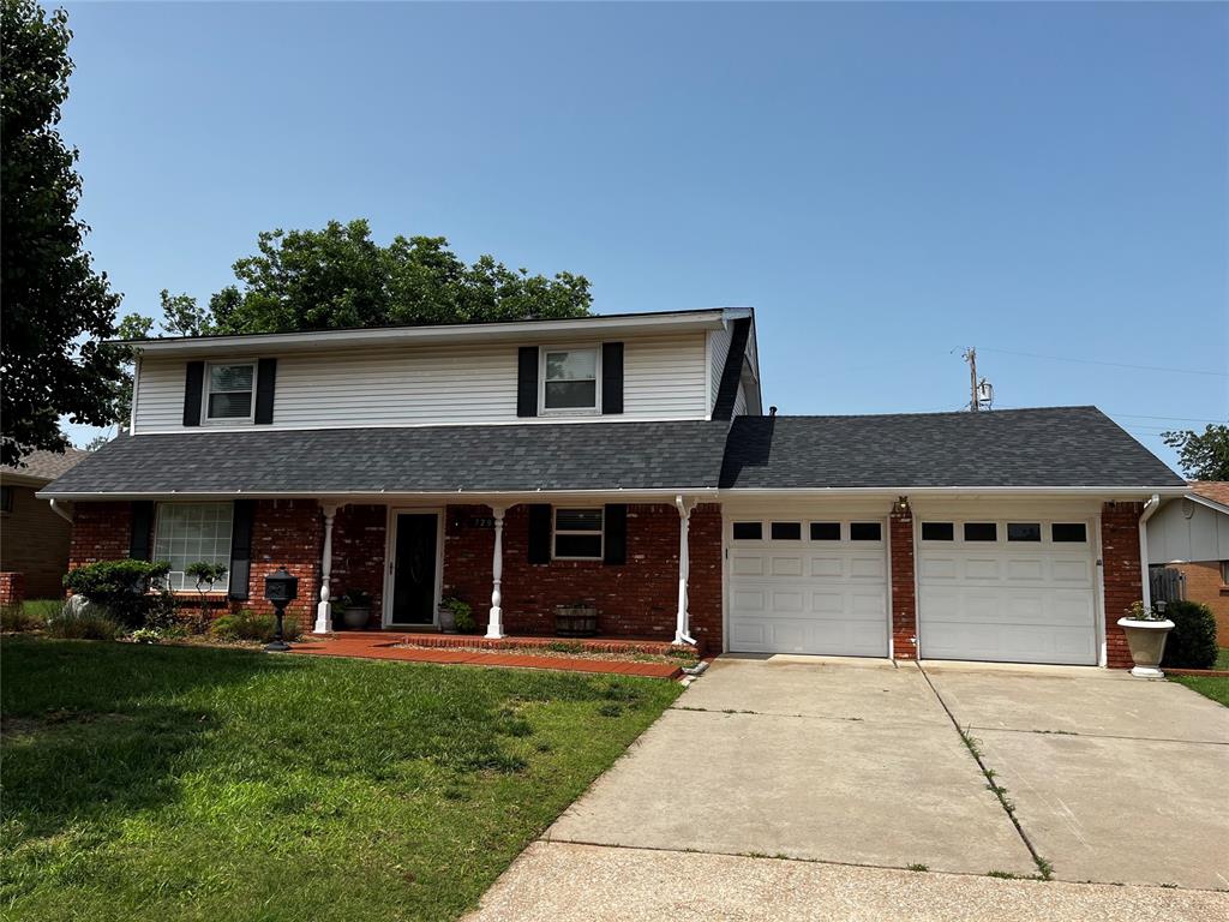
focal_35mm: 26
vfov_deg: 53.1
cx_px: 614
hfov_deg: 67.3
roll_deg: -1.2
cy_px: 461
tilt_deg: +7.0
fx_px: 923
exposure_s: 1/3745
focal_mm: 5.1
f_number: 1.6
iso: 50
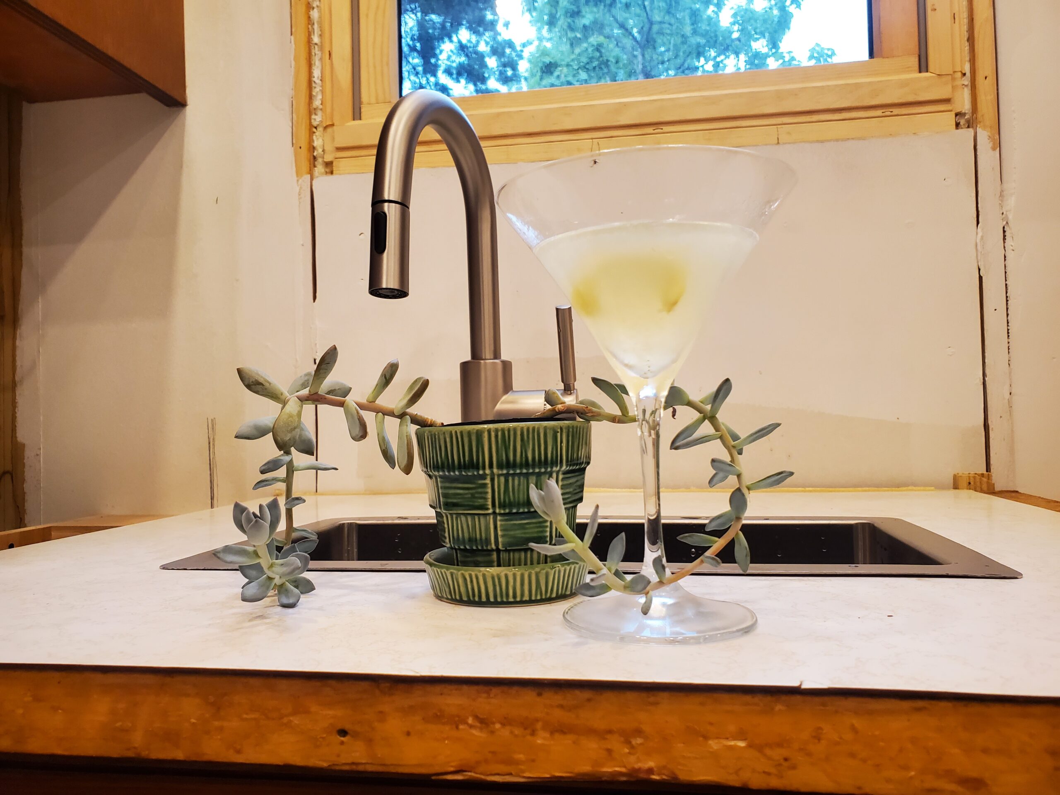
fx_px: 796
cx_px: 530
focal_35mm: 26
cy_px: 398
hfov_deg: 67.3
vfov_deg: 53.1
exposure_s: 1/60
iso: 200
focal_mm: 4.3
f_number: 2.4
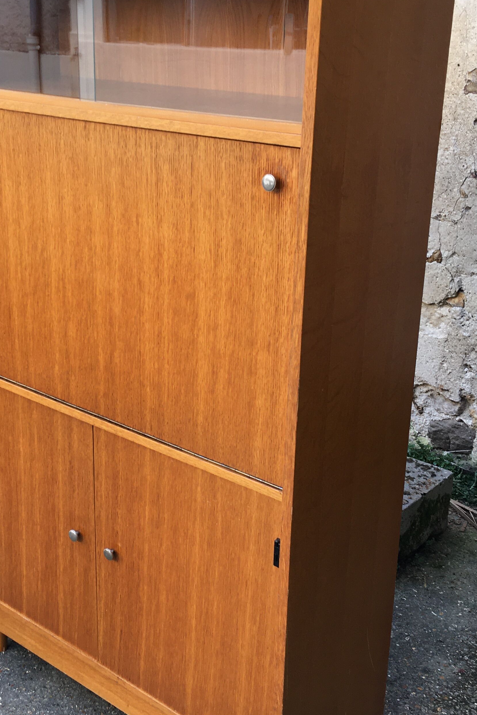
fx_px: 974
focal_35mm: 49
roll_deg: -1.0
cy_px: 342
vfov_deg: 40.3
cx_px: 168
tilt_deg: -21.1
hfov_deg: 27.4
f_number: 2.2
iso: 32
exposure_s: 1/100
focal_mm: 4.15
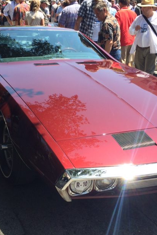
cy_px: 129
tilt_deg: -18.9
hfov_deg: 26.9
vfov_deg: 39.6
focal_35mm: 50
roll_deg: +1.8
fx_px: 327
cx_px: 56
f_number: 2.2
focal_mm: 4.15
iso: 32
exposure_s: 1/760
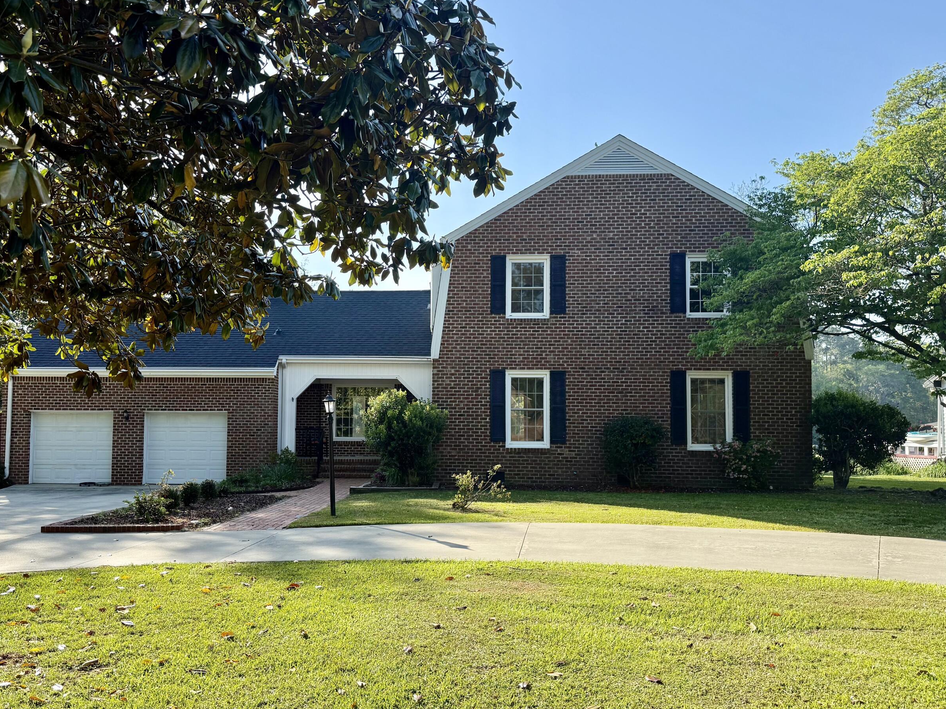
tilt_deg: +3.5
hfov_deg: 59.7
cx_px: 406
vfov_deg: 46.8
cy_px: 383
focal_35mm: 30
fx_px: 820
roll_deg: -0.7
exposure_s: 1/2370
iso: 100
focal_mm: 6.76
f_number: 1.78
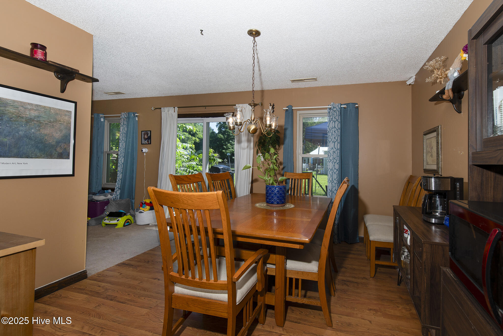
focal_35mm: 15
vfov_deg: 77.3
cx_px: 252
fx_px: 210
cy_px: 168
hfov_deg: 100.4
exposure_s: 1/160
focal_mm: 15
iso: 200
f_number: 8
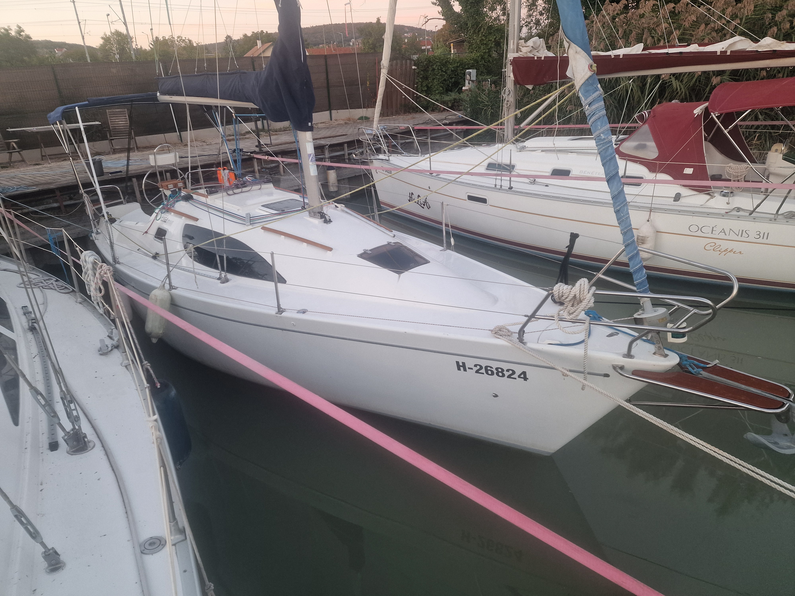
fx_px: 528
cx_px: 398
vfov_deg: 58.9
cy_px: 298
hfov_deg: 73.9
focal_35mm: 23
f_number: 1.8
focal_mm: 6.4
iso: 200
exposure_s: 1/100
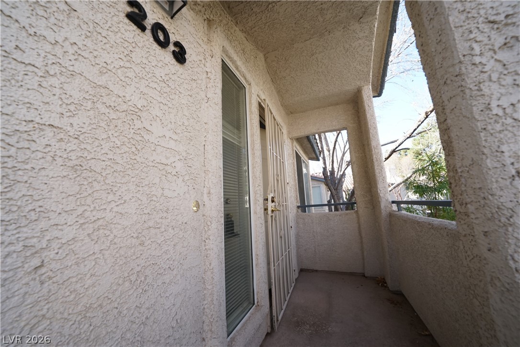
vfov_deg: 90.0
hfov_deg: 112.6
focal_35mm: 12
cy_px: 174
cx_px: 260
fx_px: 173
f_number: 11
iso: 1000
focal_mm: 12
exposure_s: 1/125
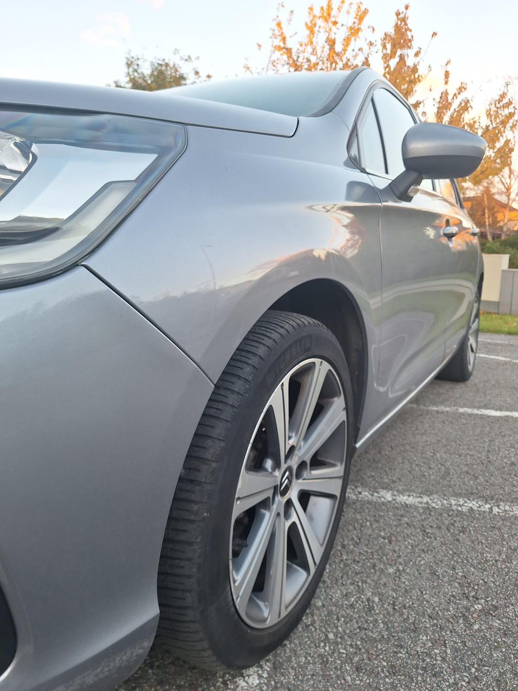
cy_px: 346
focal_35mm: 23
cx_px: 259
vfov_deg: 73.9
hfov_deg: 58.9
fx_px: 459
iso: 40
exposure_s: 1/158
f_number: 1.8
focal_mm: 5.54
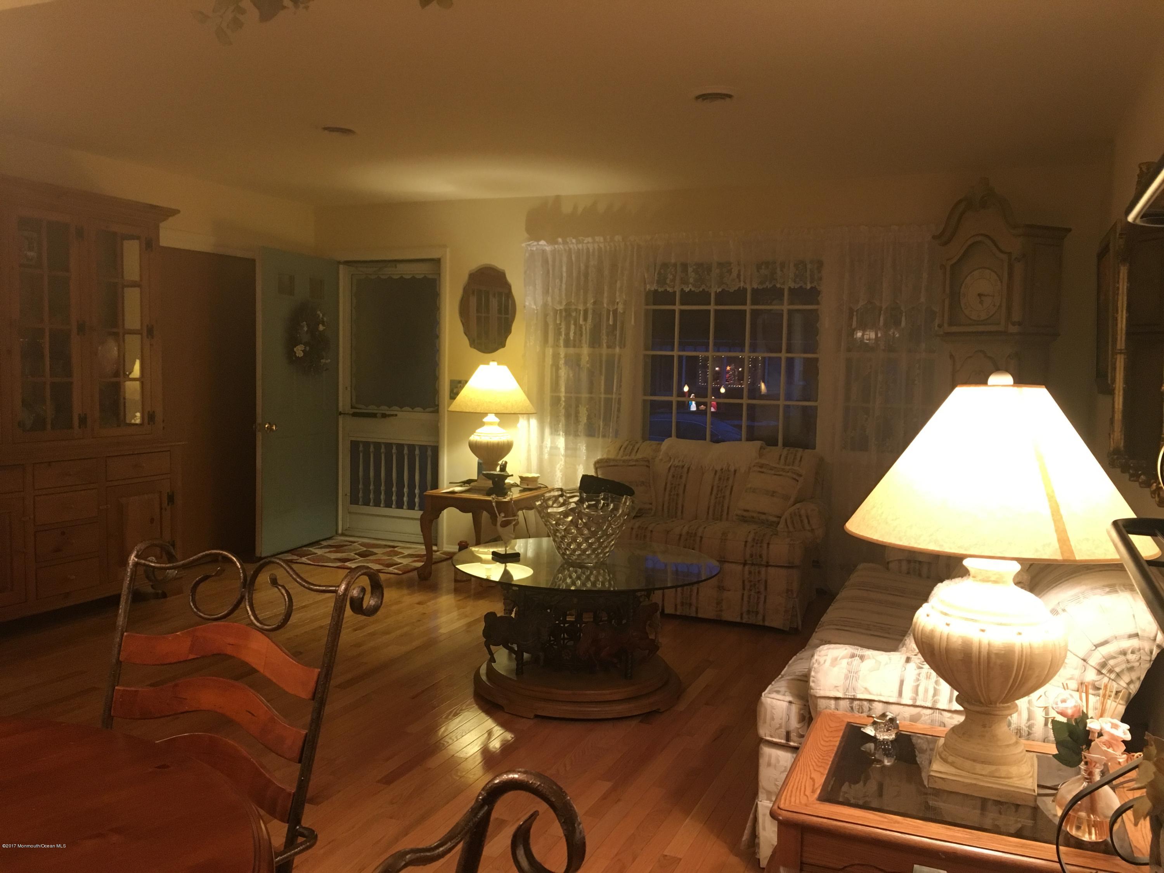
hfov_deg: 61.7
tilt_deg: -4.0
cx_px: 582
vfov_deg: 48.2
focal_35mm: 29
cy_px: 436
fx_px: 975
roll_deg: -0.9
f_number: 2.2
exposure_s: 1/30
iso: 125
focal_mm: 4.15
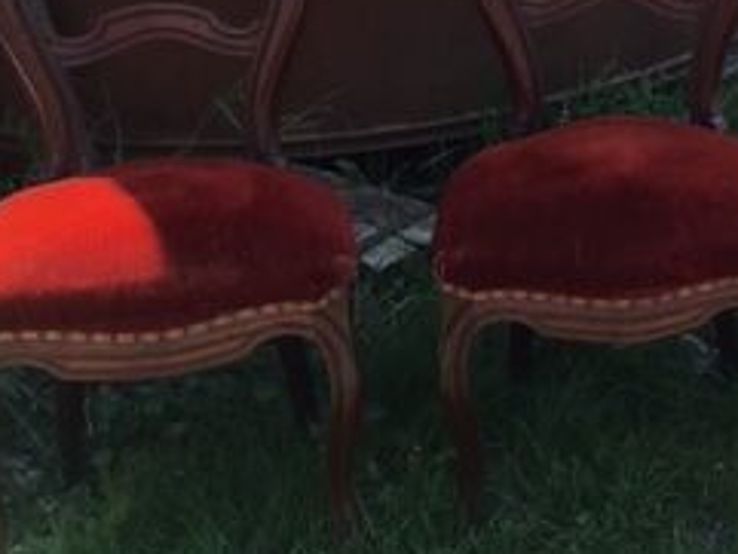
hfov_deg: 23.3
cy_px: 55
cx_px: 870
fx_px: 1642
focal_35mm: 77
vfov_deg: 18.8
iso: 25
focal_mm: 4.15
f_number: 2.2
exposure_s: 1/519
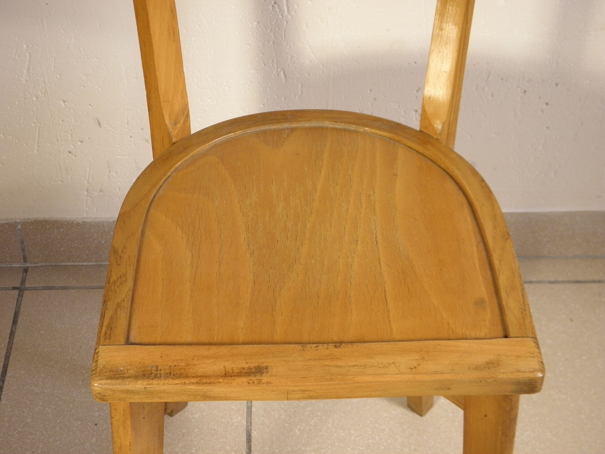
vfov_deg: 21.6
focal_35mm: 68
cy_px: 227
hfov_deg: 28.6
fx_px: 1188
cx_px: 302
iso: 200
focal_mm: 12.2
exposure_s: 1/30
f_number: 4.3
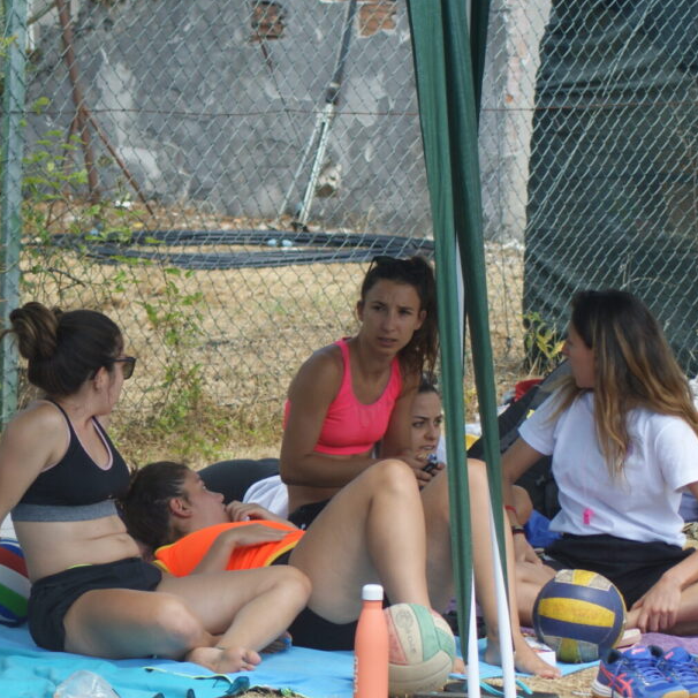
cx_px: 55
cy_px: 411
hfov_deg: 7.7
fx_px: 5156
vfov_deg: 7.7
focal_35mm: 226
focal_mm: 70
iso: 100
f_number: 5
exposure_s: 1/160
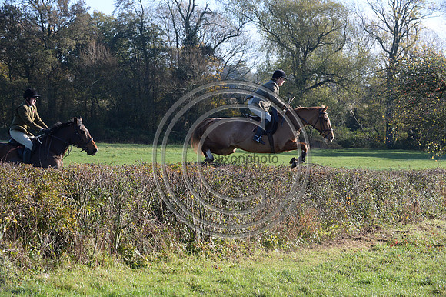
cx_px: 223
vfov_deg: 15.9
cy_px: 148
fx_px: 1065
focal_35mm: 86
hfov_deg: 23.7
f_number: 5.6
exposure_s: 1/1250
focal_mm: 86
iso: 1000
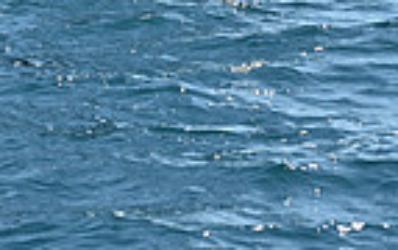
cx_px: -38
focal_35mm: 289
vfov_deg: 4.4
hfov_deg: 7.2
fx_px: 3141
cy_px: -494
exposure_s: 1/1000
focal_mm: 70
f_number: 7.1
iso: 320
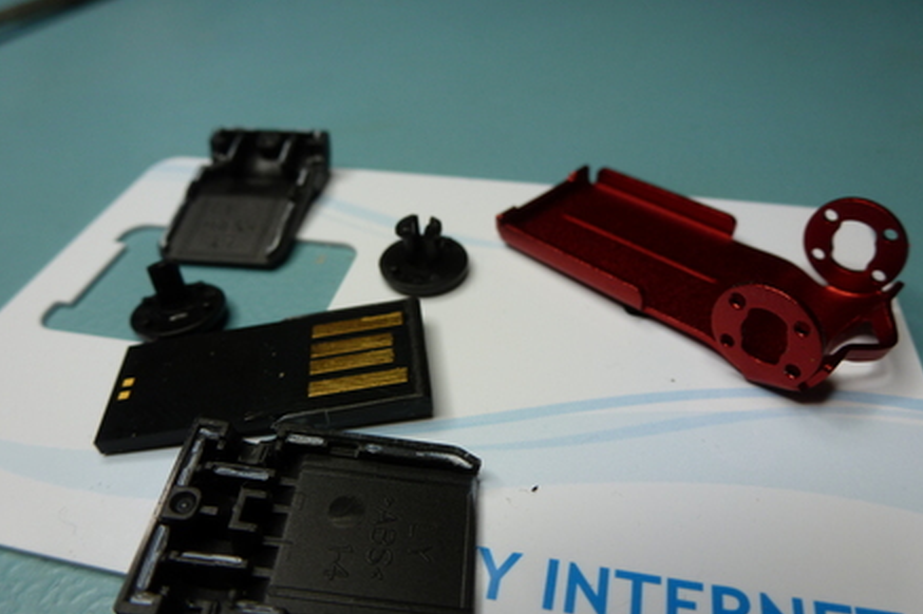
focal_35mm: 26
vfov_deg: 49.5
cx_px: 470
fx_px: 666
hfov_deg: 69.4
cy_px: 324
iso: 100
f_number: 3.3
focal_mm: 4.3
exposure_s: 1/125
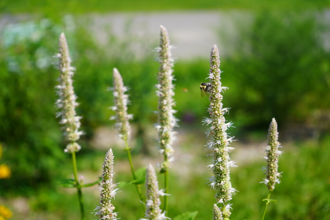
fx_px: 642
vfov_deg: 19.5
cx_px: 165
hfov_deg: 28.8
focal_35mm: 70
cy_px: 110
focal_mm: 70
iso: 100
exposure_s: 1/400
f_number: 5.6
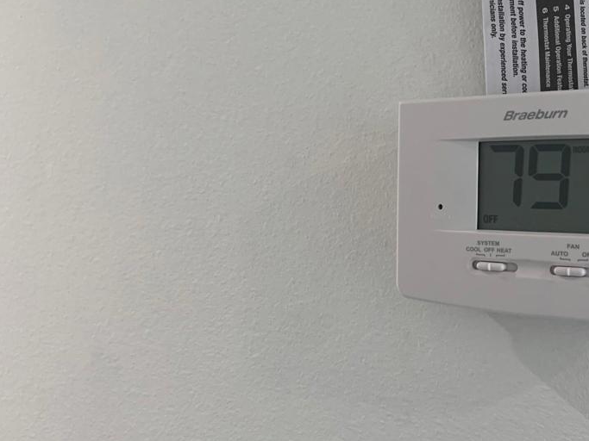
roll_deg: -0.4
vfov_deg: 36.8
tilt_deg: -1.7
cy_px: 215
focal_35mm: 39
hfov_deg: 46.5
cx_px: 427
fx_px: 663
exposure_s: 1/60
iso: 100
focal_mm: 4.25
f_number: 1.8
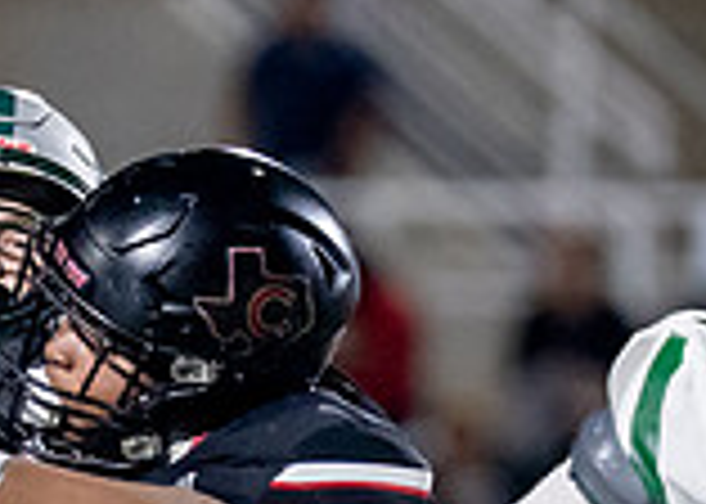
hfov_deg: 1.5
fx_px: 27458
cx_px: 326
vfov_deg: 1.1
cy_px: 801
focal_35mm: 1370
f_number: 2.8
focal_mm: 200
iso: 3200
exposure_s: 1/1250
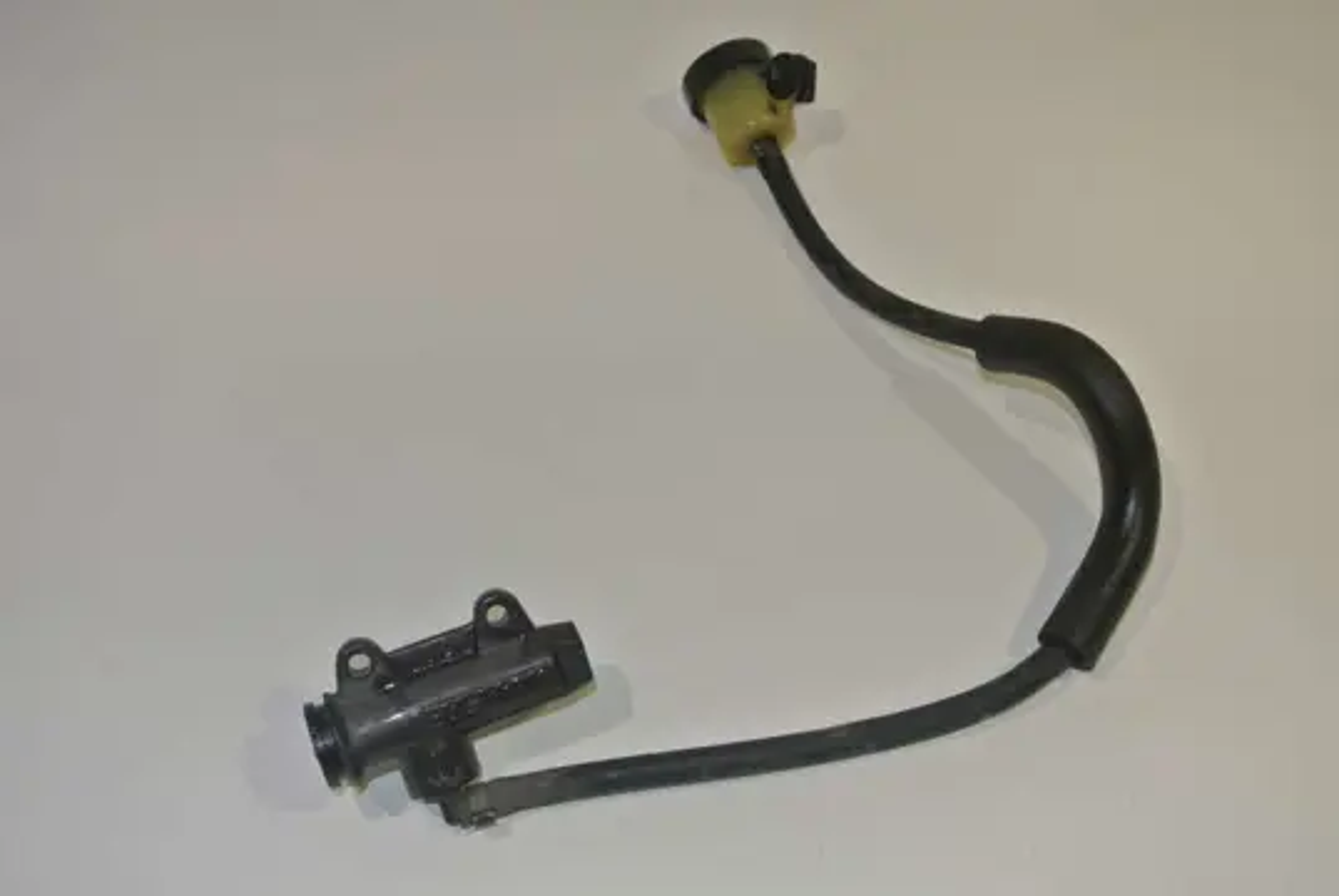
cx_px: 670
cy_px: 448
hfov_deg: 46.4
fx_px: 1564
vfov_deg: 32.0
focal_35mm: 42
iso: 200
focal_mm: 15.7
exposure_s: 1/60
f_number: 4.5
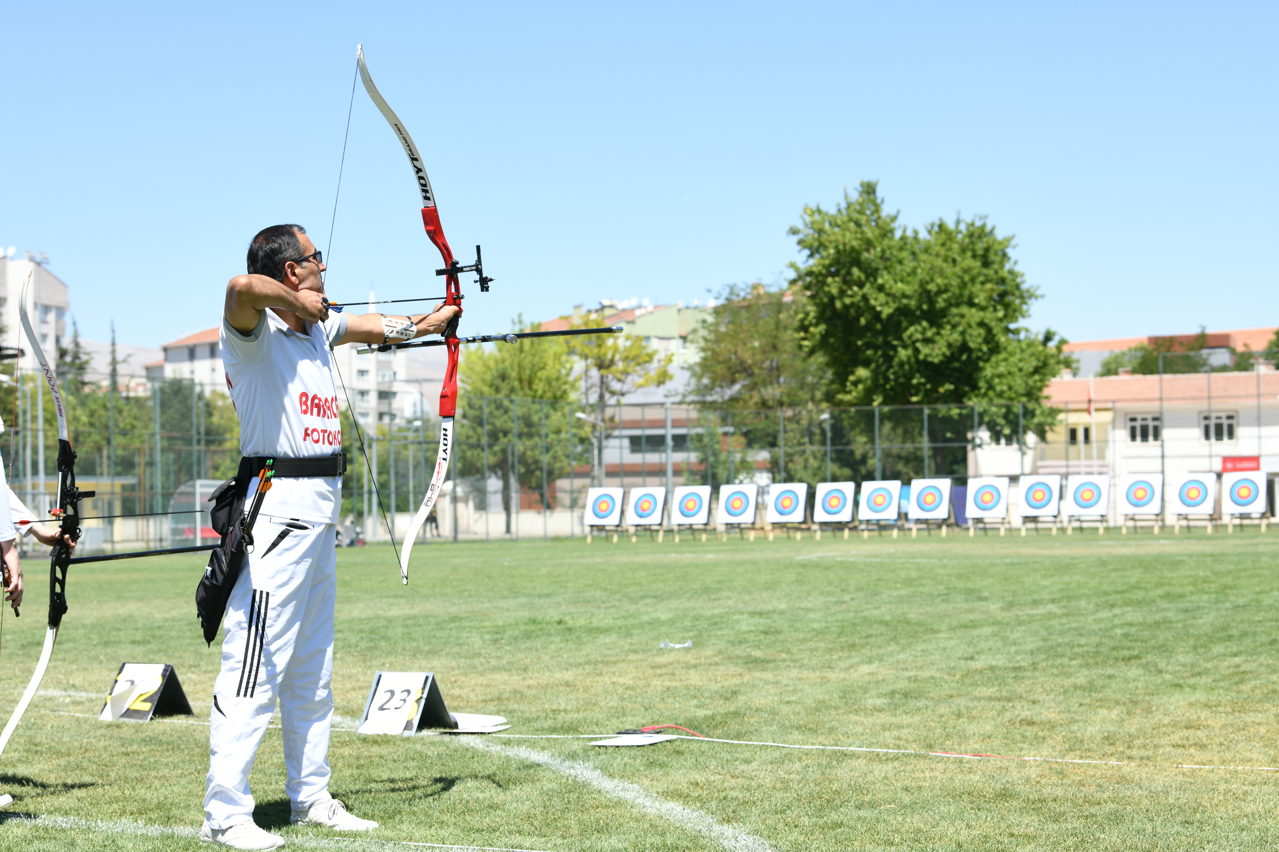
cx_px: 640
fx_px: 2487
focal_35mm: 70
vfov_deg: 19.5
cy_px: 426
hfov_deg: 28.8
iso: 125
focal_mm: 70
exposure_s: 1/320
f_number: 6.3
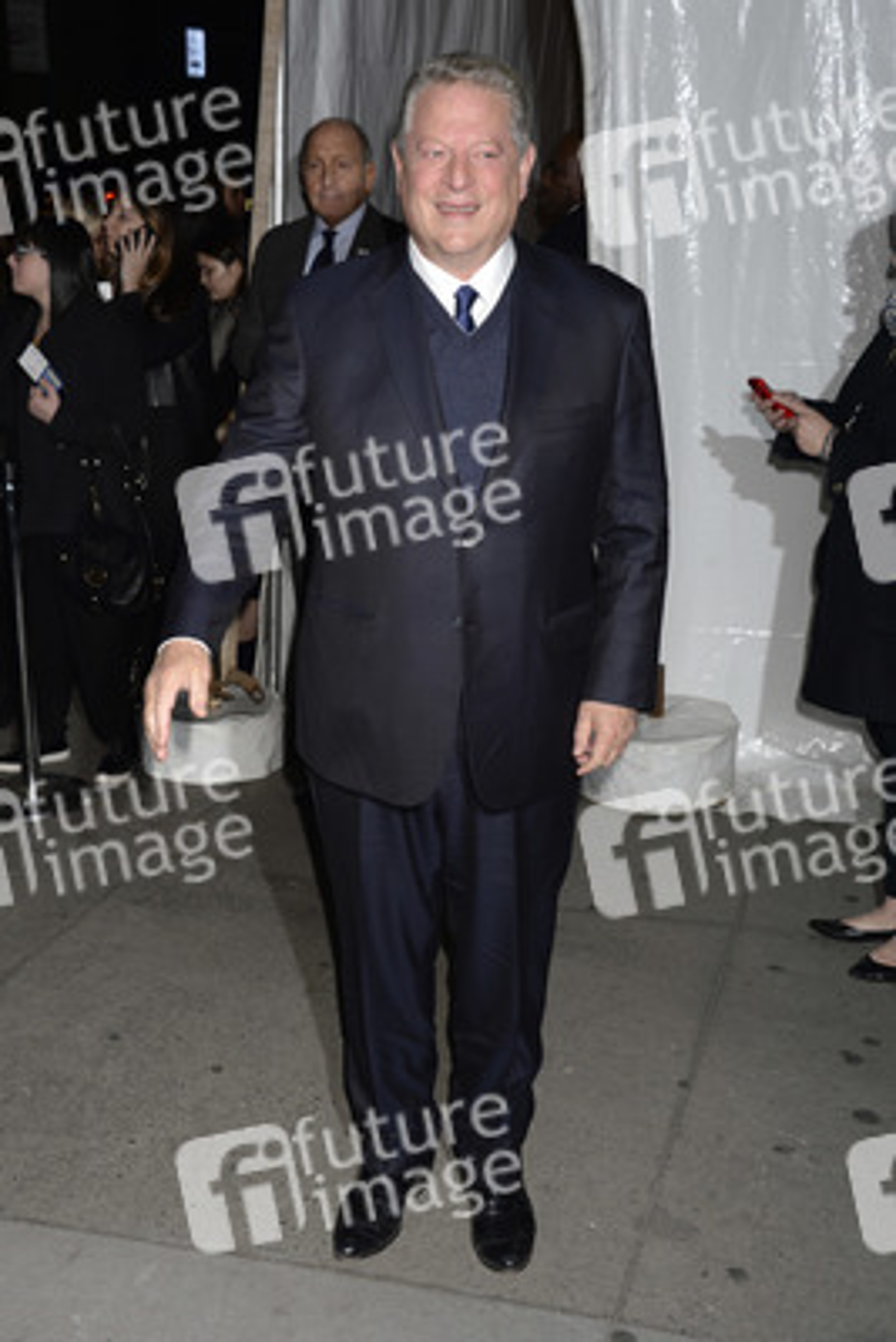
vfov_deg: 46.4
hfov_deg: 31.9
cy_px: 671
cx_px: 448
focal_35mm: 42
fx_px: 1567
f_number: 5
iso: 800
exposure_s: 1/250
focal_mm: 42
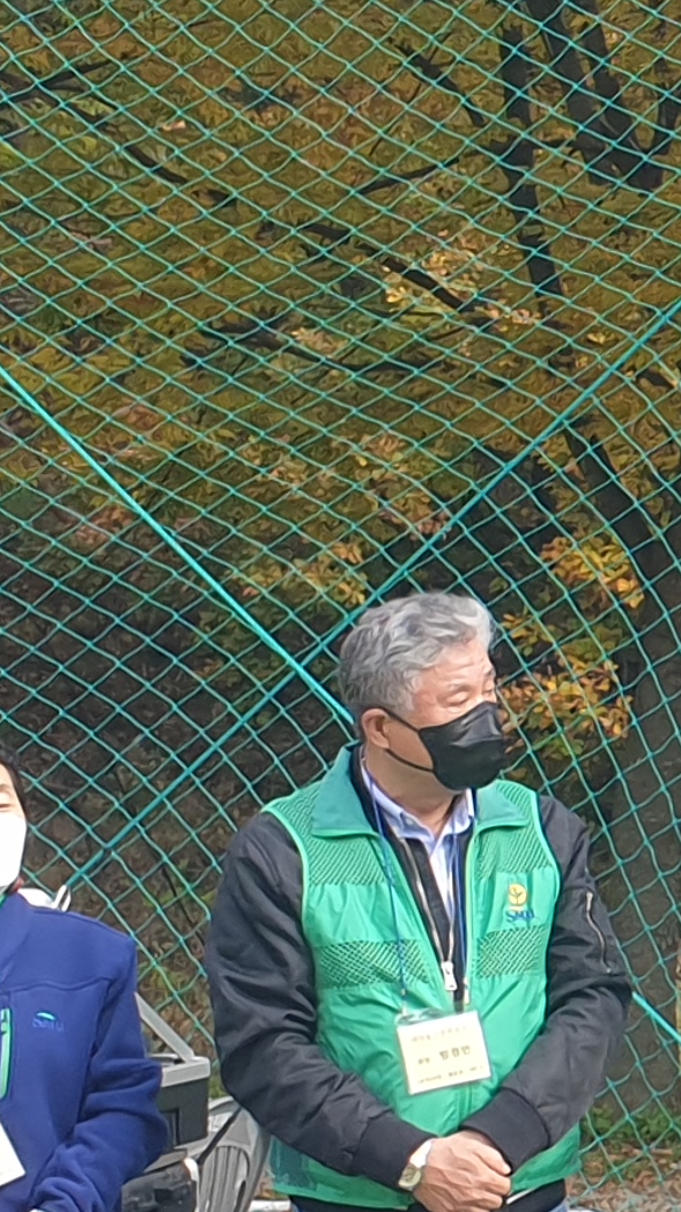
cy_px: 646
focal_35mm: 109
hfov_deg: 9.1
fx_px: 3501
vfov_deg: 19.6
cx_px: 1990
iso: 50
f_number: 2.4
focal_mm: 4.3
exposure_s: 1/428
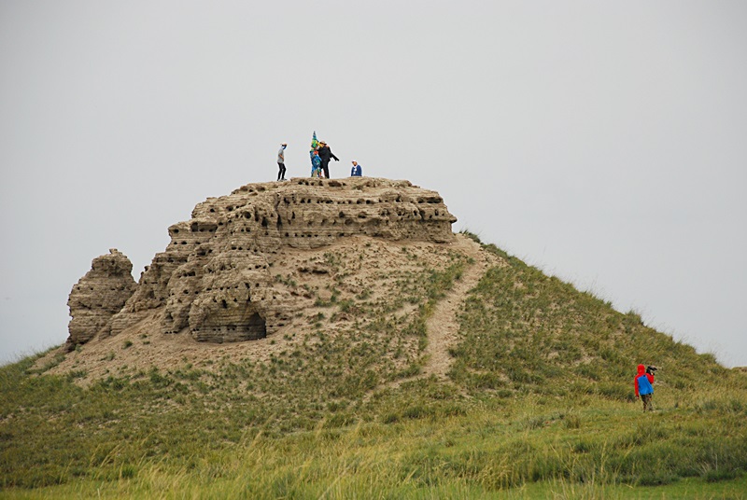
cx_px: 374
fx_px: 3273
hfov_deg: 13.0
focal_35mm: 158
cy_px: 250
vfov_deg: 8.7
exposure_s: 1/800
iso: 400
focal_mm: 105
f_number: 6.3
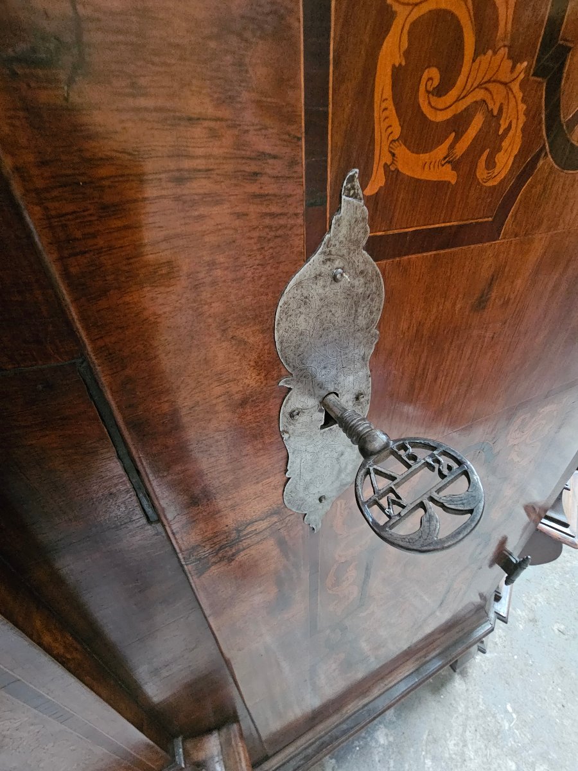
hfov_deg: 89.9
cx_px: 289
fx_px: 289
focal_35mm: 13
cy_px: 386
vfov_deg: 106.2
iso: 1250
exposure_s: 1/26
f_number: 2.2
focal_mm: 2.2
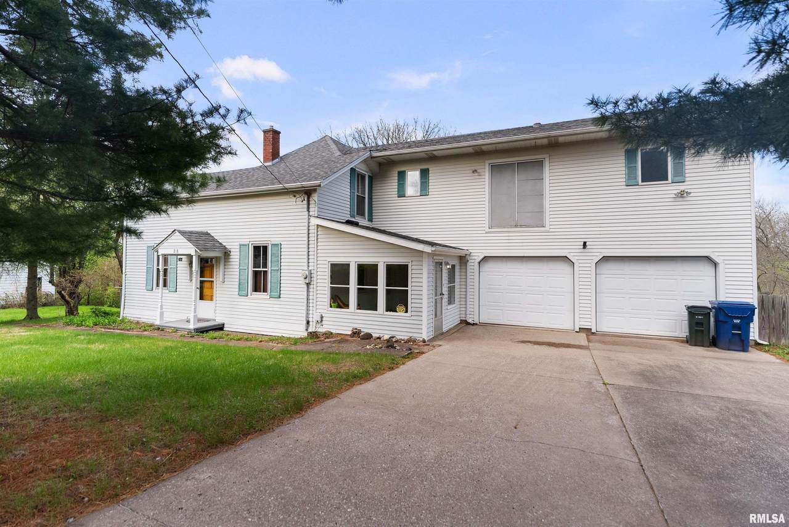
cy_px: 264
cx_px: 394
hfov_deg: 93.9
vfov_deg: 71.2
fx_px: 368
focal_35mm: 17
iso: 250
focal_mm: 16.8
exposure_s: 1/1600
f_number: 2.8
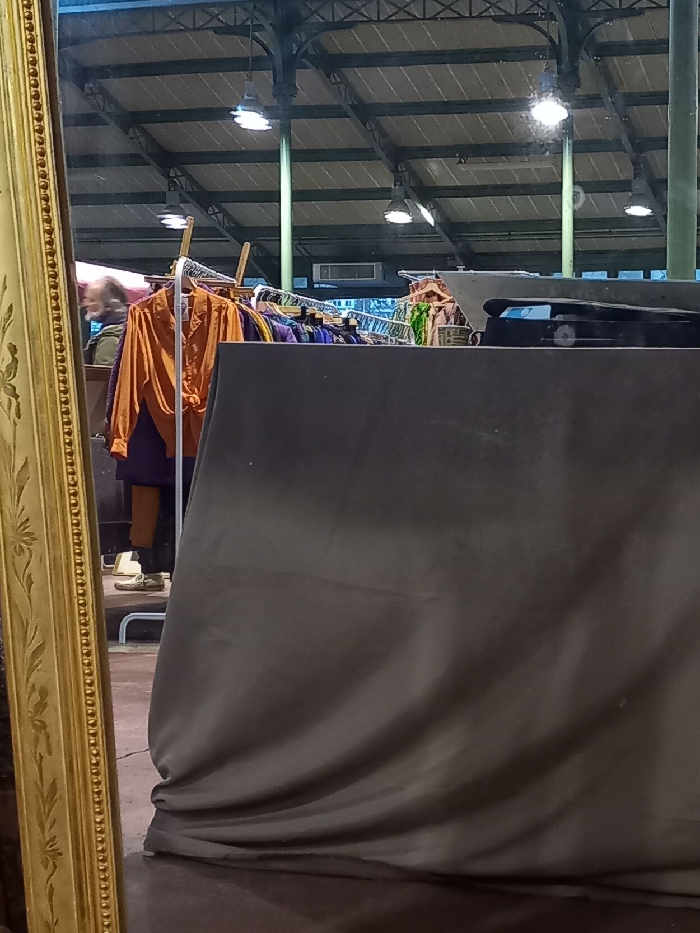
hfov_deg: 23.8
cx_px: 621
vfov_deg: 32.2
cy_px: 439
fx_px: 1618
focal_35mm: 60
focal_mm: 4.65
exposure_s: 1/25
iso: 640
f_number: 1.8
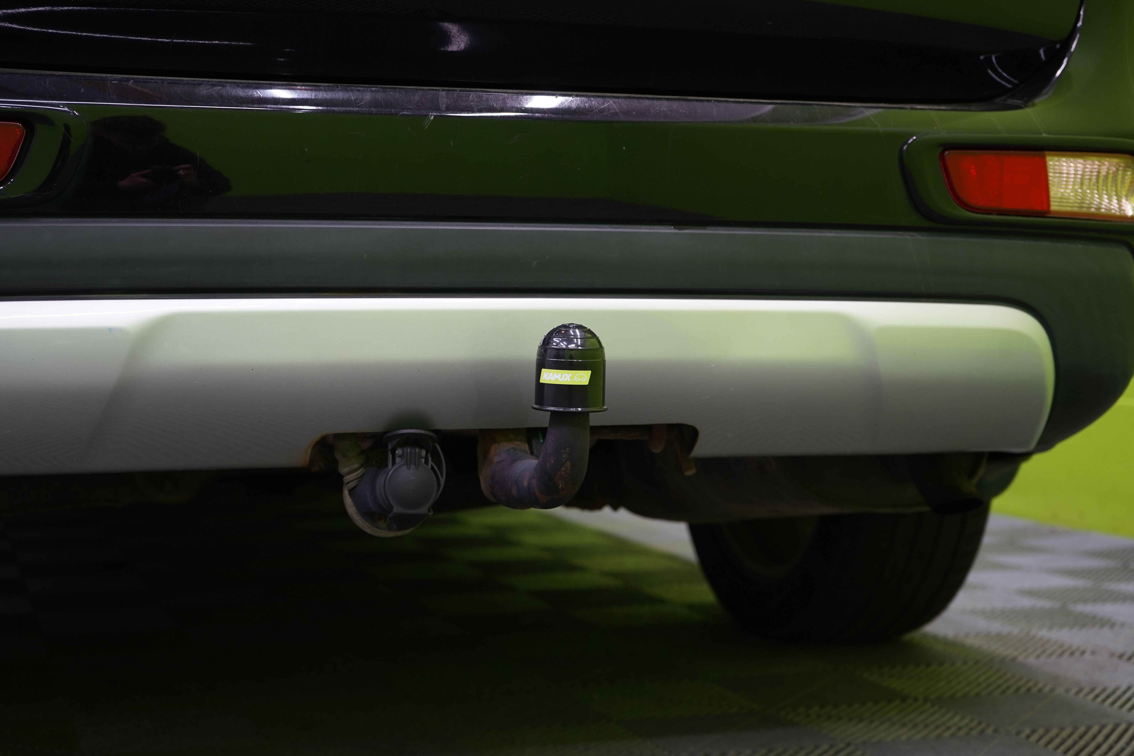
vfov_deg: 24.2
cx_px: 565
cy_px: 375
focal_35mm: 56
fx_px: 1764
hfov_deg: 35.6
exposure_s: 1/30
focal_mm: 55
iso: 640
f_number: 5
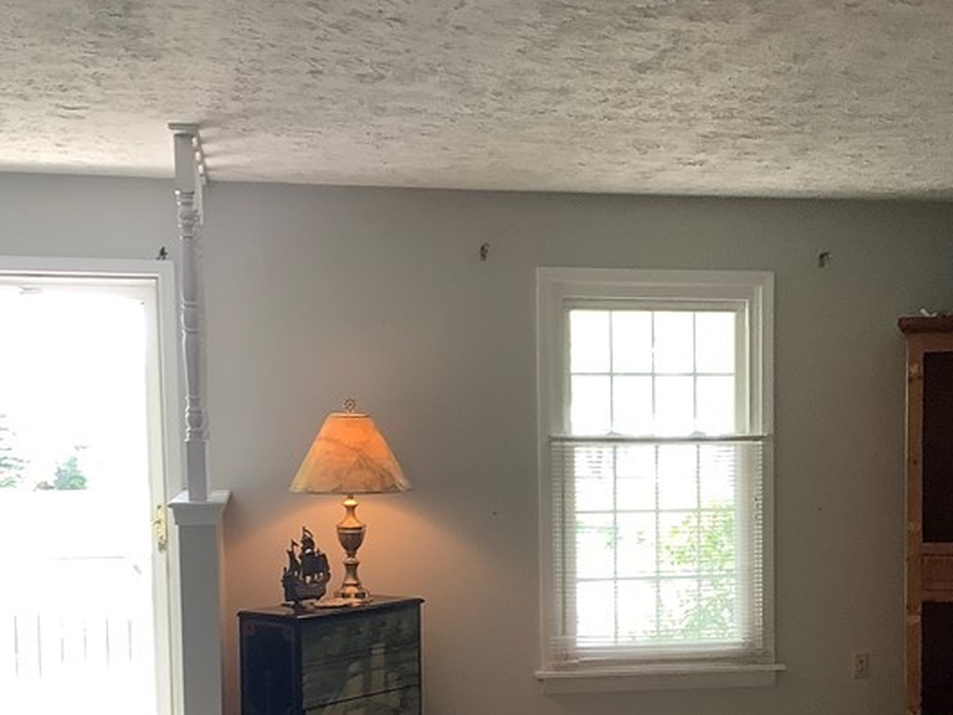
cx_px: 605
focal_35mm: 60
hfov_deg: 32.0
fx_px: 1652
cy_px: 580
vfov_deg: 24.0
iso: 80
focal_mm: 3.3
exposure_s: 1/60
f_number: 2.4
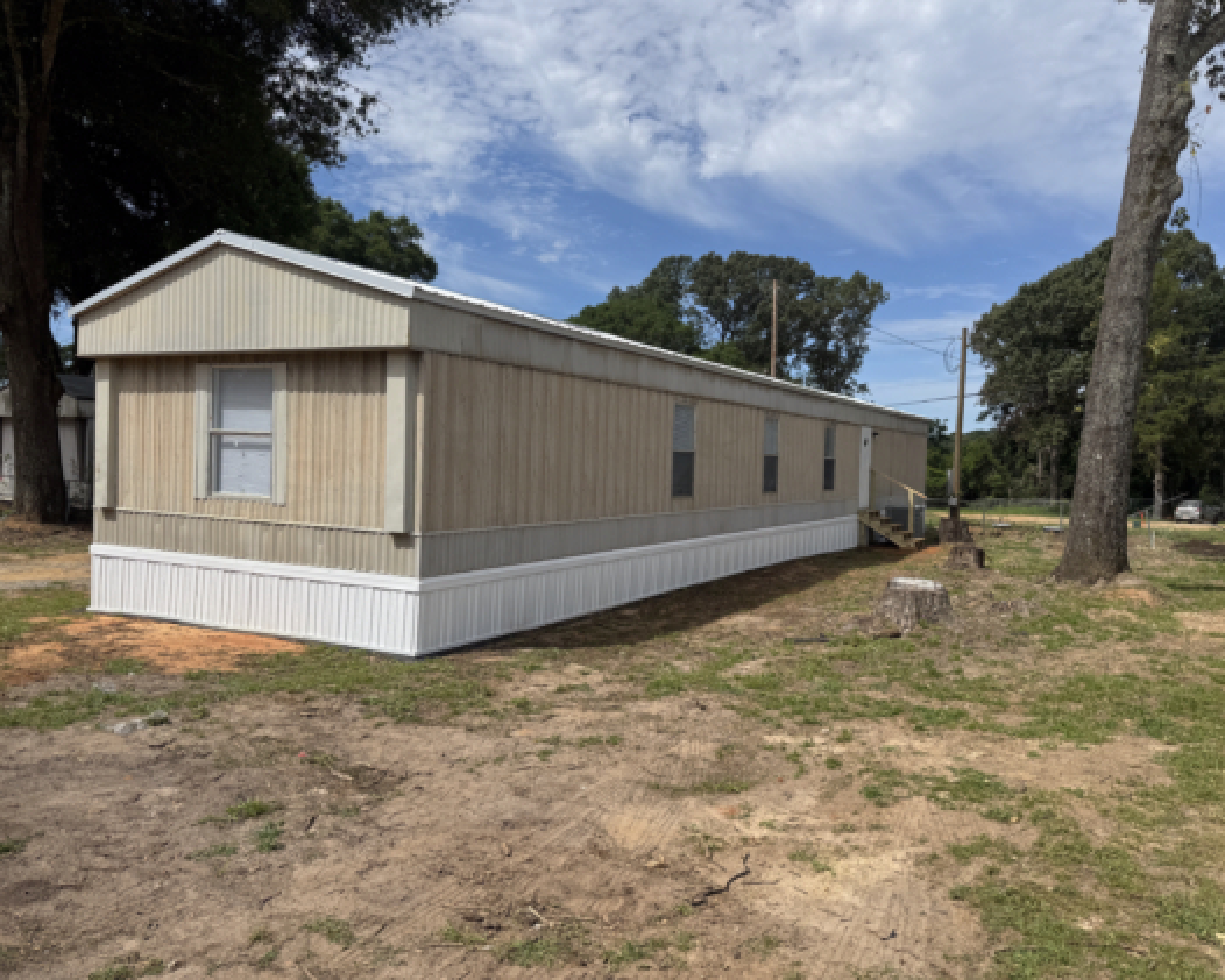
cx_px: 643
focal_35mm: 26
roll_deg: -2.5
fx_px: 943
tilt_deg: -2.9
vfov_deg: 54.9
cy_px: 487
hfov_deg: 66.0
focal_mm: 6.76
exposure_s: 1/6410
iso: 80
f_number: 1.78
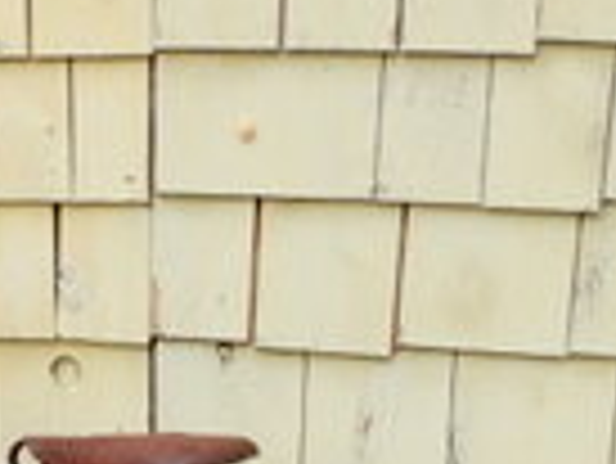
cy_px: 628
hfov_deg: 14.3
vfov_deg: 10.7
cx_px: -58
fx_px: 2404
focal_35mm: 135
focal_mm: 6.6
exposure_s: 1/320
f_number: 4.2
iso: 125
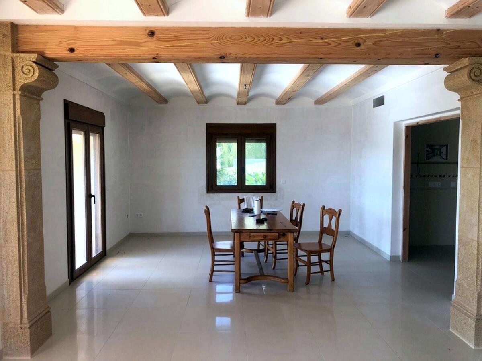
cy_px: 180
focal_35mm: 28
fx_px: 390
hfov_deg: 63.4
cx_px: 241
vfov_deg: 49.7
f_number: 1.8
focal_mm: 3.99
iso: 20
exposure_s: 1/125
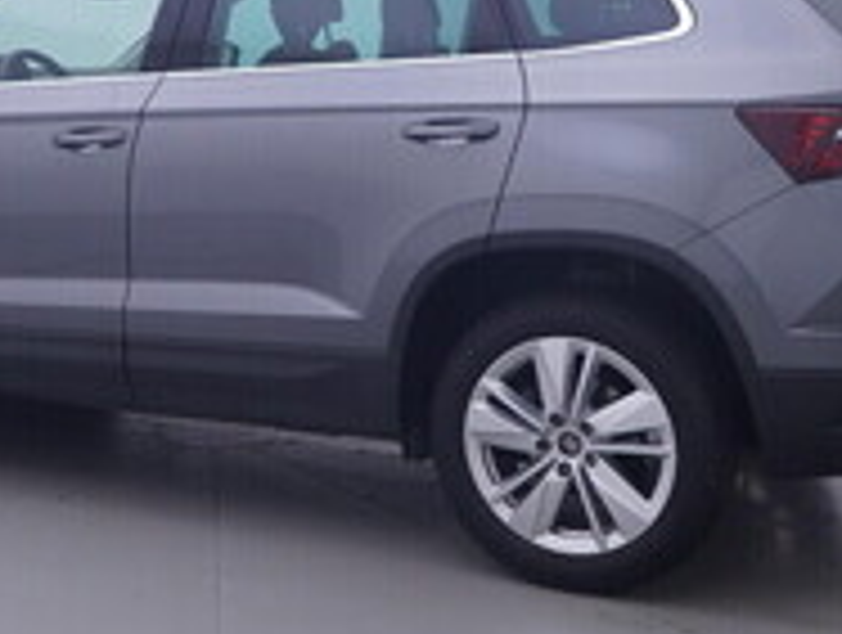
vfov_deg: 22.9
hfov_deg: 30.2
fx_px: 1545
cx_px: 250
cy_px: 128
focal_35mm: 63
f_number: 5
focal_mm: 15
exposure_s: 1/80
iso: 200
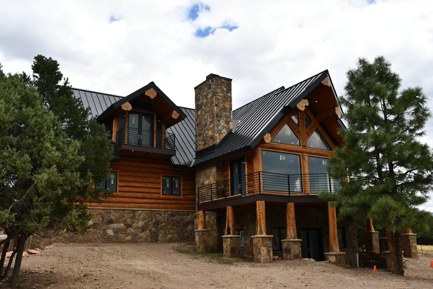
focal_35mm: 34
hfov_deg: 55.8
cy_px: 141
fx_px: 409
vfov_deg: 38.9
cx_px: 222
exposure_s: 1/250
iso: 100
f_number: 8
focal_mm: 22
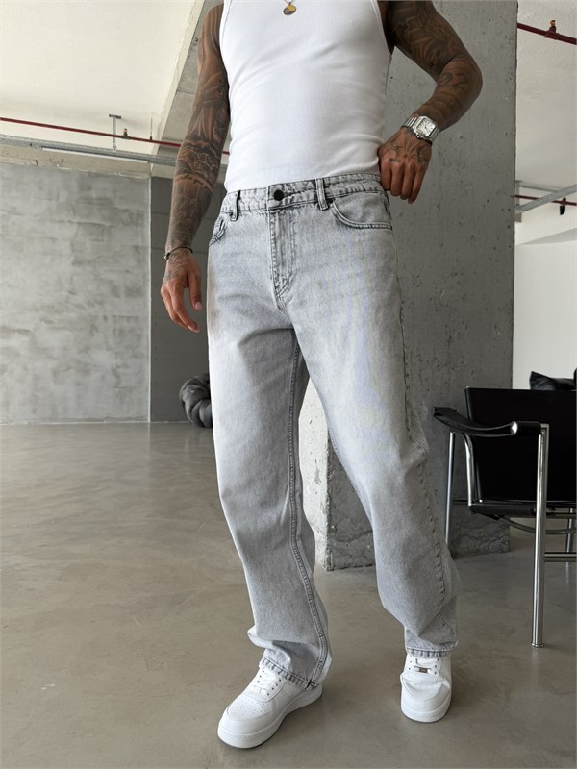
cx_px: 288
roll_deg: -0.5
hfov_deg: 56.8
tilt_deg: -1.4
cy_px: 384
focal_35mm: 24
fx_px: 533
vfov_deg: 71.6
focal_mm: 6.76
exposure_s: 1/410
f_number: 1.78
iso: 80
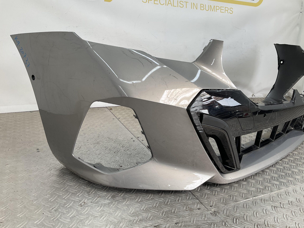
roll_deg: -6.3
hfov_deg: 61.7
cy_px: 114
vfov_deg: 48.2
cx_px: 152
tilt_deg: -18.5
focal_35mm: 29
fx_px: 255
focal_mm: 3
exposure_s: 1/144
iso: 16
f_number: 1.8
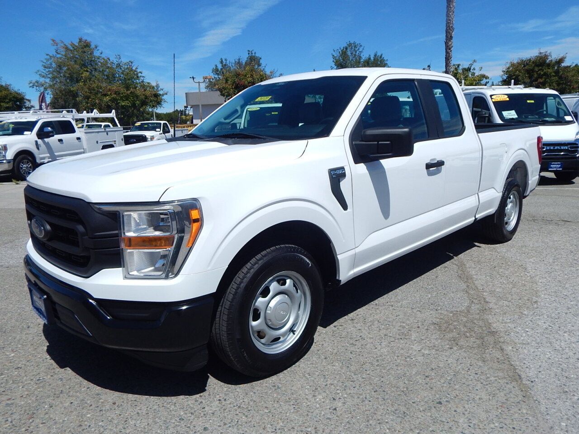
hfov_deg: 69.4
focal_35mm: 25
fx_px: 418
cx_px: 290
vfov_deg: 54.9
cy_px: 217
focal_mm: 4.5
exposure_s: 1/1500
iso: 125
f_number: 6.1
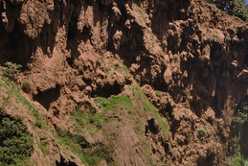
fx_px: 744
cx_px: 288
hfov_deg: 18.1
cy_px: 206
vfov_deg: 12.4
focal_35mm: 108
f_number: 11
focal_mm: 23
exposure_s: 1/240
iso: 400
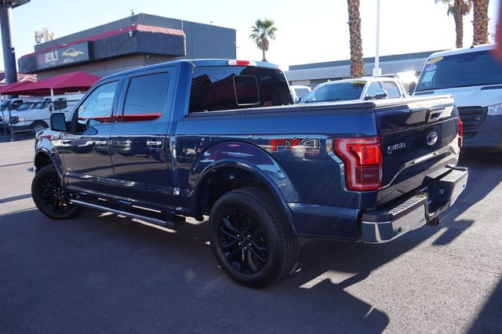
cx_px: 251
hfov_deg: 62.0
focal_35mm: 30
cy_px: 167
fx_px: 418
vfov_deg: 43.6
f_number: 6.3
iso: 100
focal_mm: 20
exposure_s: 1/80
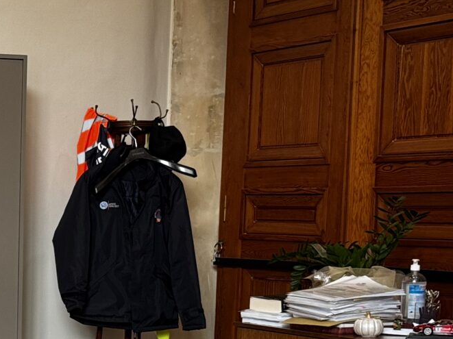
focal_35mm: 93
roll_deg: -0.3
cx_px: -173
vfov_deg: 15.6
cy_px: 334
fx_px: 1216
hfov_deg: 19.1
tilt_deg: -6.1
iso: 160
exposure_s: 1/100
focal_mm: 6.76
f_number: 1.78
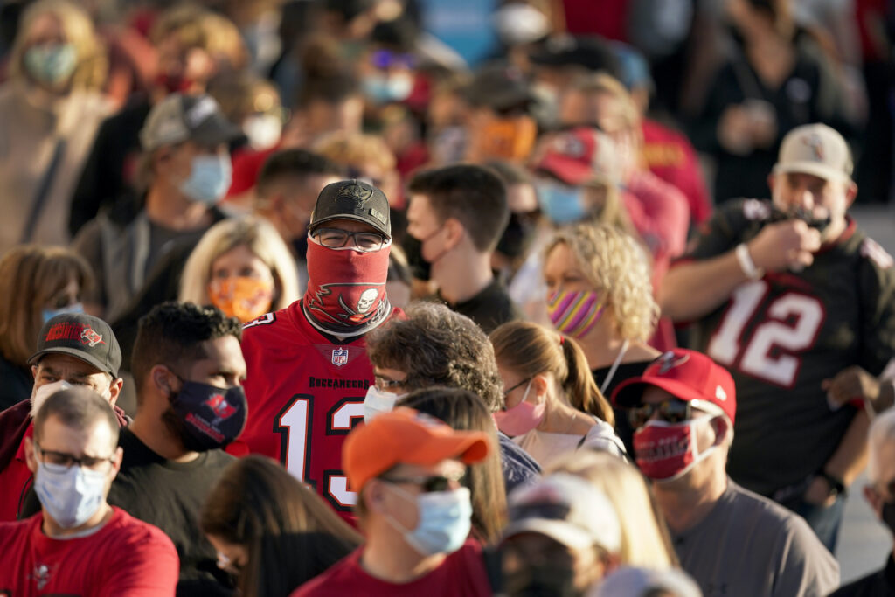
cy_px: 298
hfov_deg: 3.4
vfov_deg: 2.3
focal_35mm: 600
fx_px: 14918
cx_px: 448
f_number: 4
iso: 500
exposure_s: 1/1600
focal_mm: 600
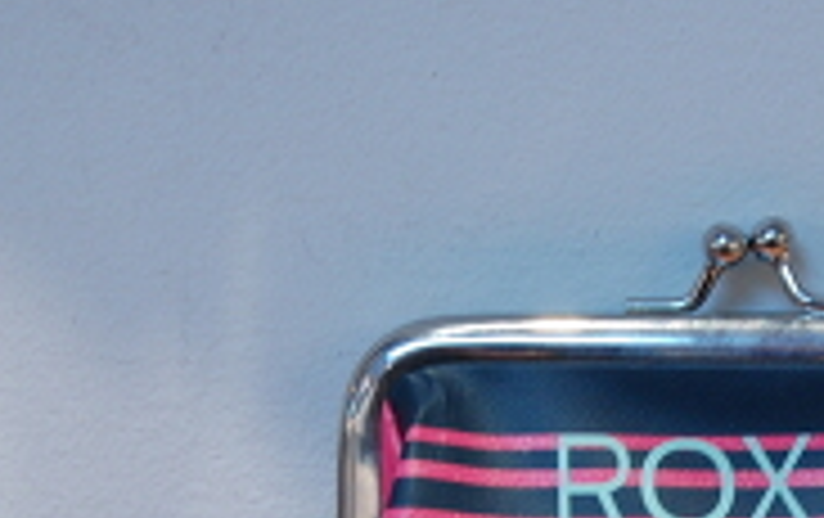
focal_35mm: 112
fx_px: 2519
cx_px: 716
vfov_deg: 11.6
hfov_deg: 18.3
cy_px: 525
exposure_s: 1/15
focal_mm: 32
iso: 800
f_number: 10
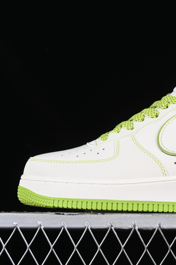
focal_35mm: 113
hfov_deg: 12.0
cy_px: 133
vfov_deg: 18.1
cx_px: 162
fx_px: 828
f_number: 8
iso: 160
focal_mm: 50
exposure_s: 1/80
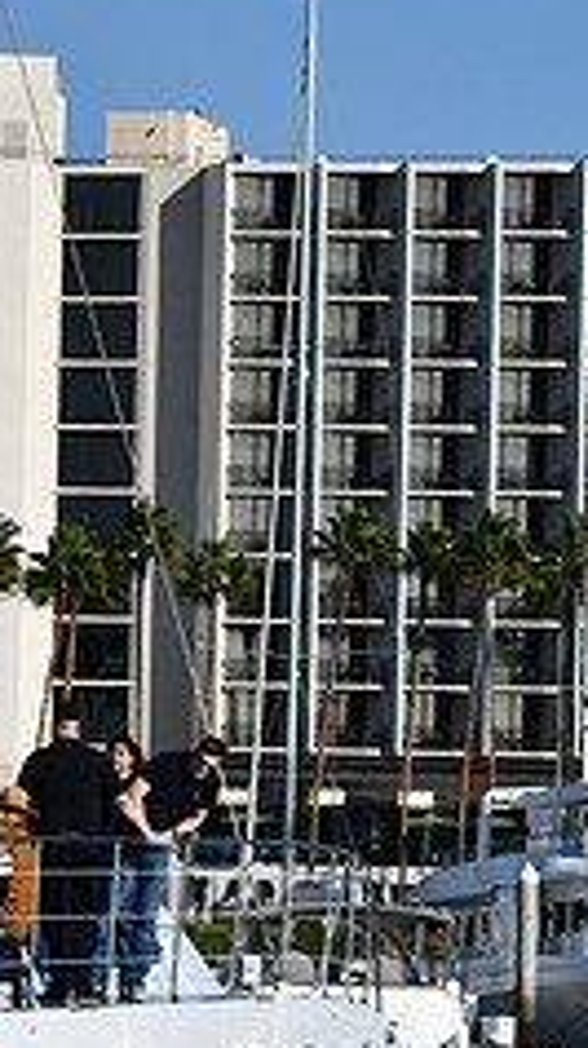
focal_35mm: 308
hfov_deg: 3.9
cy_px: 723
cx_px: -588
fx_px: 8552
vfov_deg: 7.0
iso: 100
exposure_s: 1/640
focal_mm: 80
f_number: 9
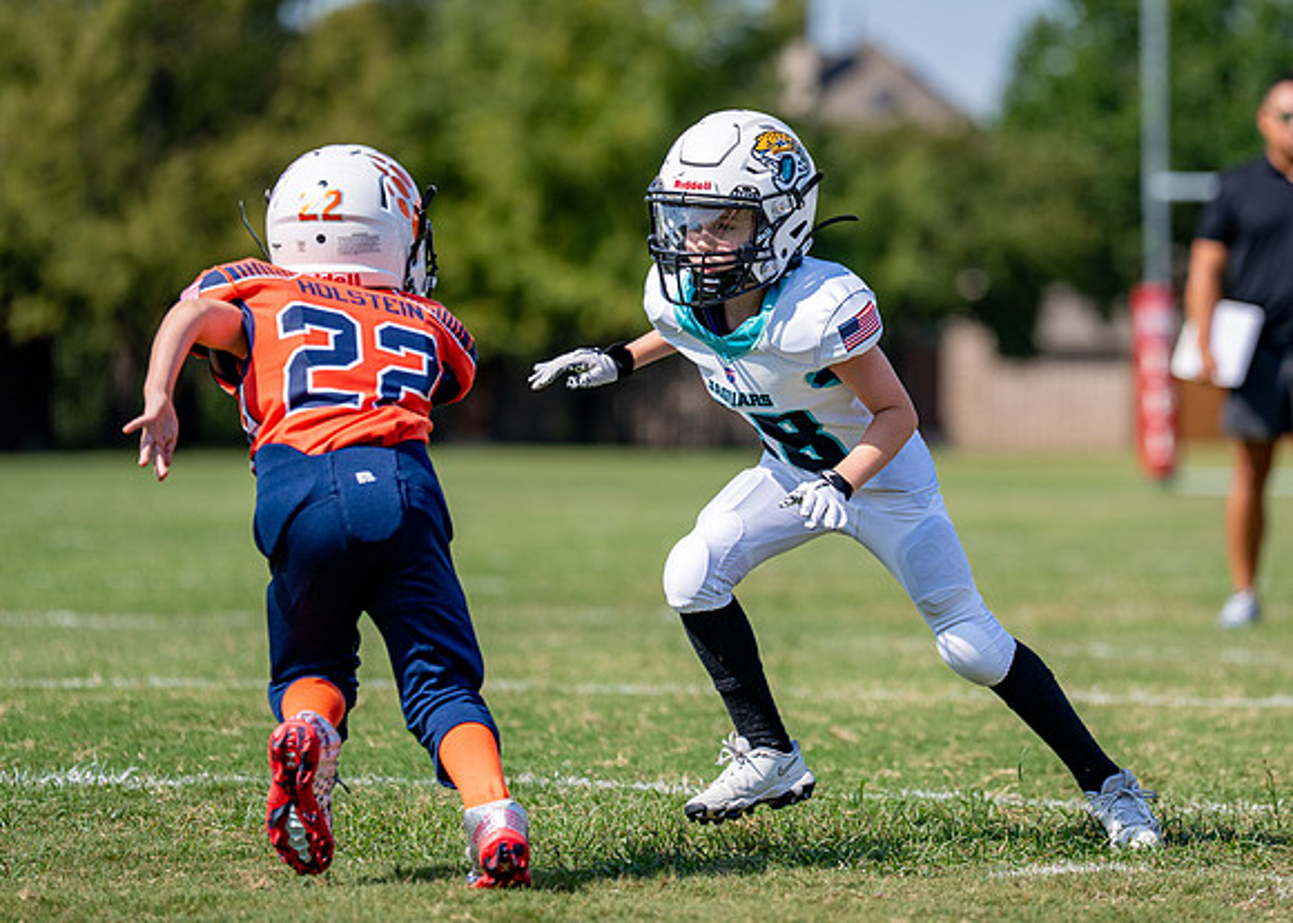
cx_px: 872
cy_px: 400
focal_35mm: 223
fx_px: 8180
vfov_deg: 6.5
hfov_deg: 9.0
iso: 200
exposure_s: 1/5000
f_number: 2.8
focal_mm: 165
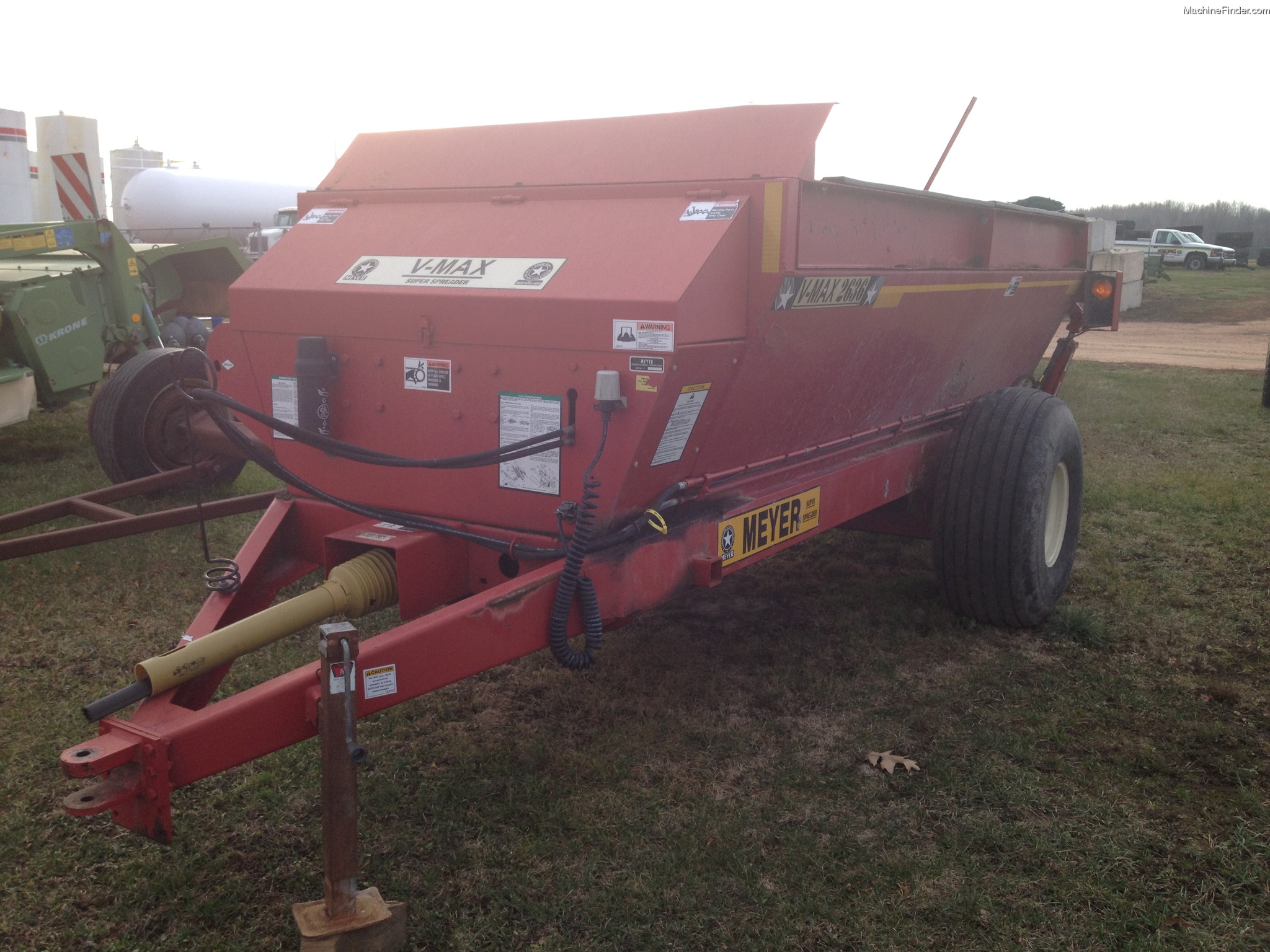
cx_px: 635
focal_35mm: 35
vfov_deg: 40.7
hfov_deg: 52.6
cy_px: 476
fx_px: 1284
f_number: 2.4
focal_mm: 4.28
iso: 50
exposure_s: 1/428
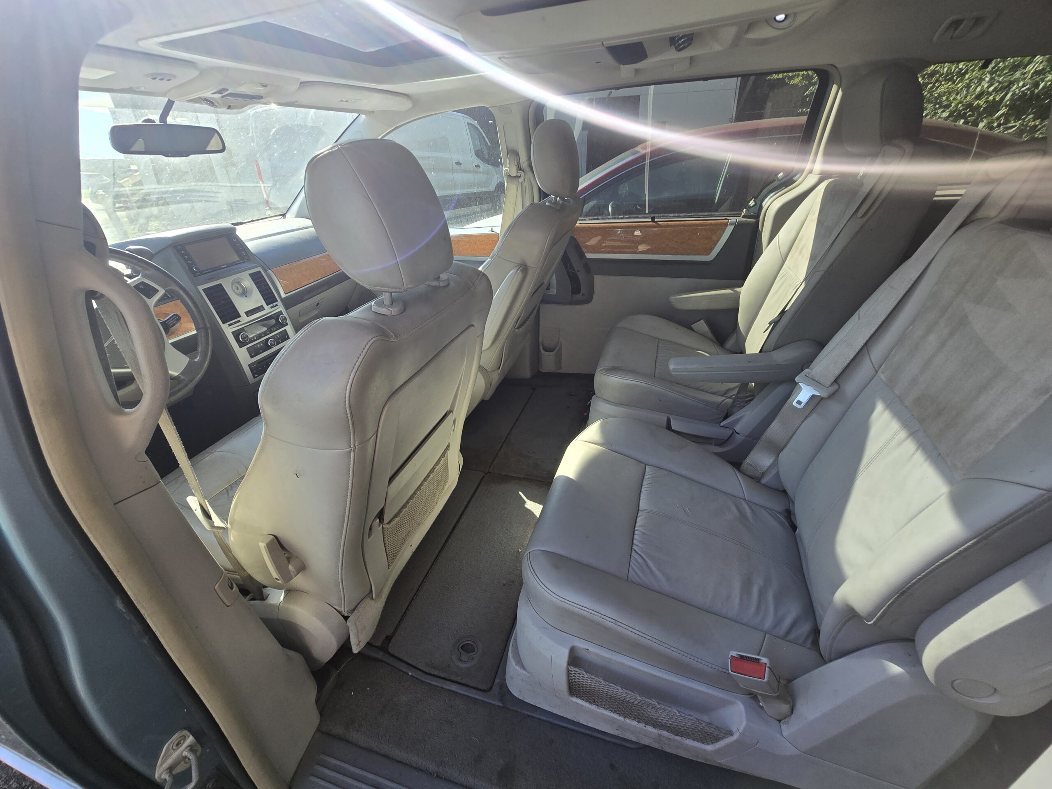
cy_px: 394
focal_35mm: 13
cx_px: 526
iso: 50
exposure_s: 1/343
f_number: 2.2
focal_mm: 2.2
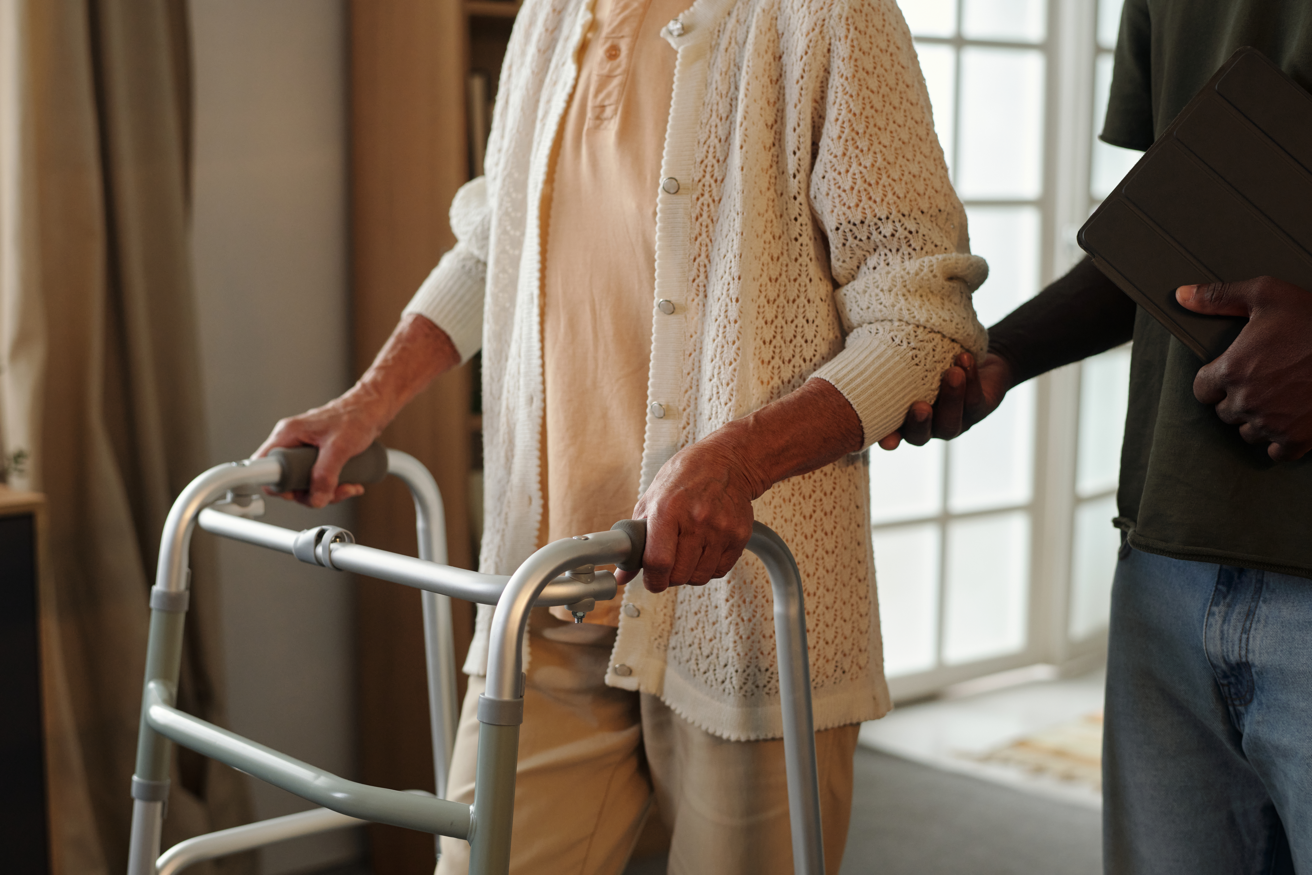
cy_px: 438
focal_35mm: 58
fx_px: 2114
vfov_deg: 23.4
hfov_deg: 34.5
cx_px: 656
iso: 1000
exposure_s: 1/160
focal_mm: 58
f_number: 3.5
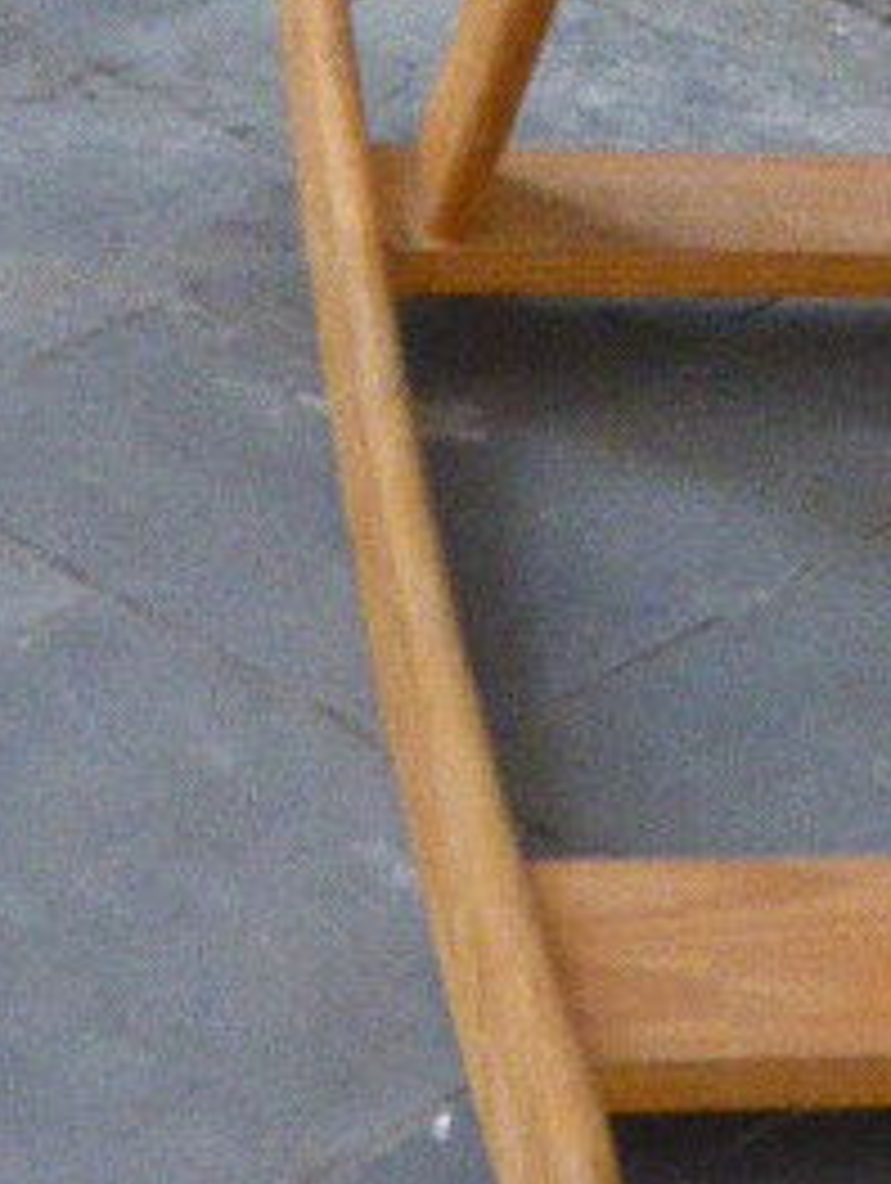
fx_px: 6573
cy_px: 153
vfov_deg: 10.2
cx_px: 1035
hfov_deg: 7.7
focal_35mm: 192
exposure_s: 1/80
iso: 1600
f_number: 5
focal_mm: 13.3
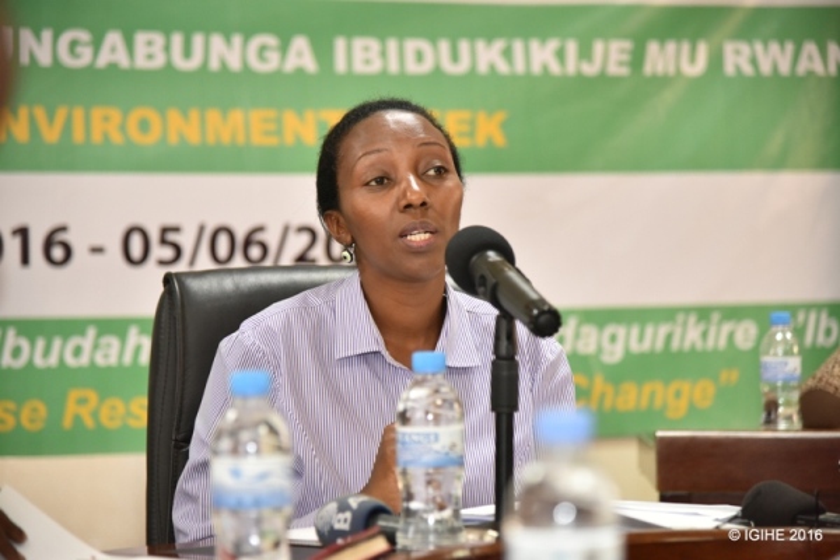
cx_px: 420
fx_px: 2800
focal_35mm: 120
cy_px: 280
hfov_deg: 17.1
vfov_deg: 11.4
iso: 2500
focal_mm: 120
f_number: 4
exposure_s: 1/200
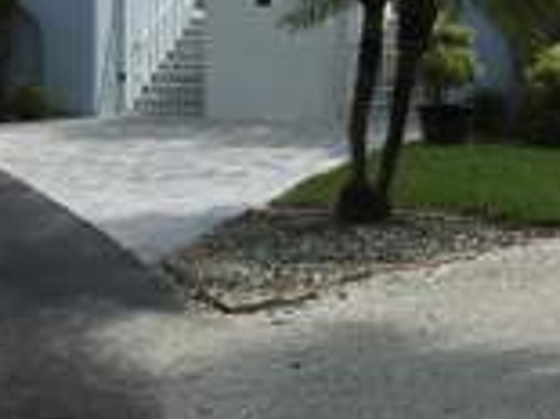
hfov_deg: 21.7
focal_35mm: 90
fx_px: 1455
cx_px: 213
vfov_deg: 16.0
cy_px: -14
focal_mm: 4.15
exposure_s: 1/2959
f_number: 2.2
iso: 25
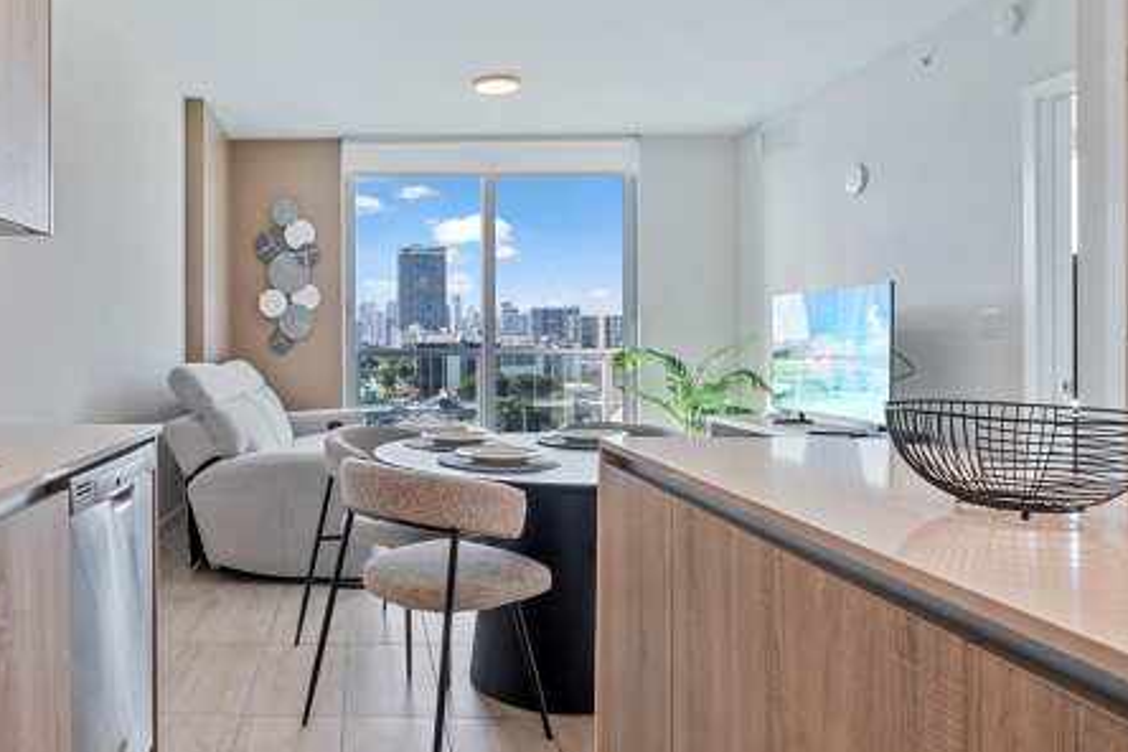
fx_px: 846
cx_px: 338
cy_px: 332
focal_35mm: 27
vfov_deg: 47.8
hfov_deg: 64.8
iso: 100
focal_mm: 10
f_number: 9
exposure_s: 1/1.25
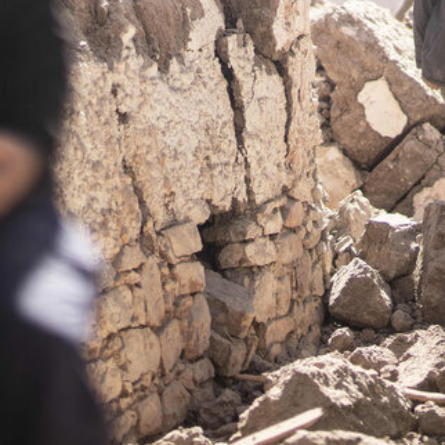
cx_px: 333
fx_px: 3345
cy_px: 5
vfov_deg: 7.6
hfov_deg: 7.6
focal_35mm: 230
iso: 400
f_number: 1.4
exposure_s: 1/8000
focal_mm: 85
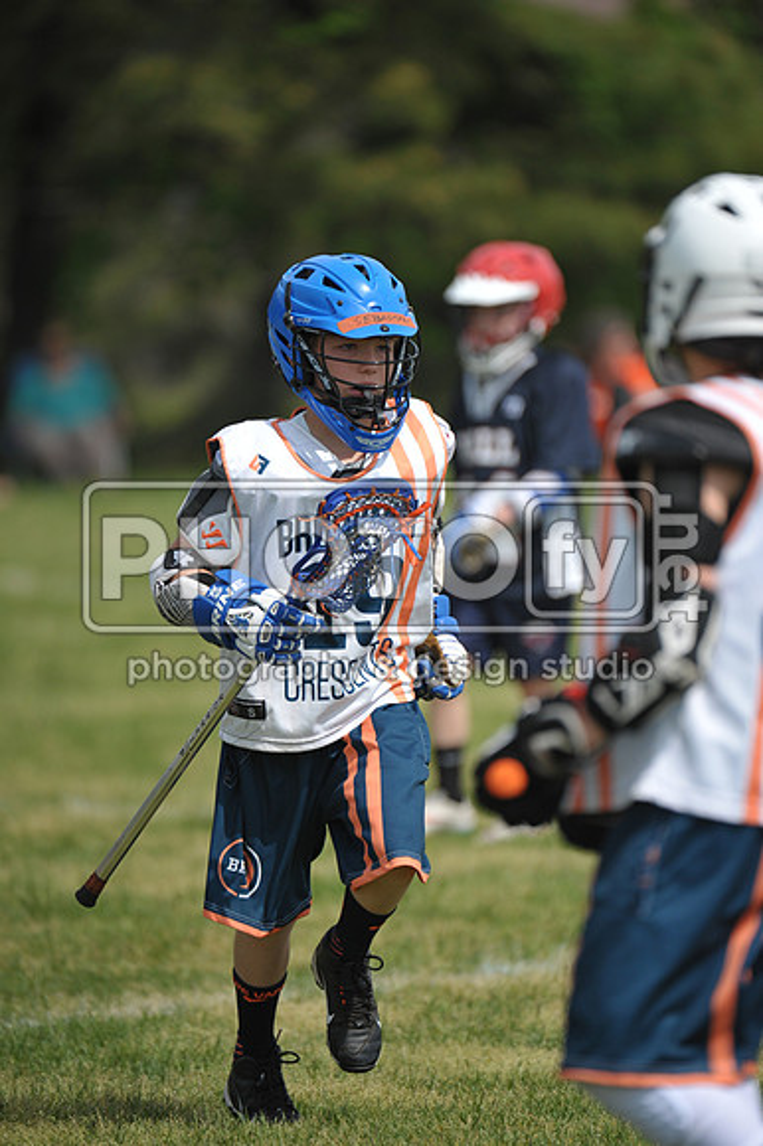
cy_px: 573
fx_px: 12094
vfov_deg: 5.4
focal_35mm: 380
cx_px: 382
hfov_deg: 3.6
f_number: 4
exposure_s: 1/4000
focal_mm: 380
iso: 640
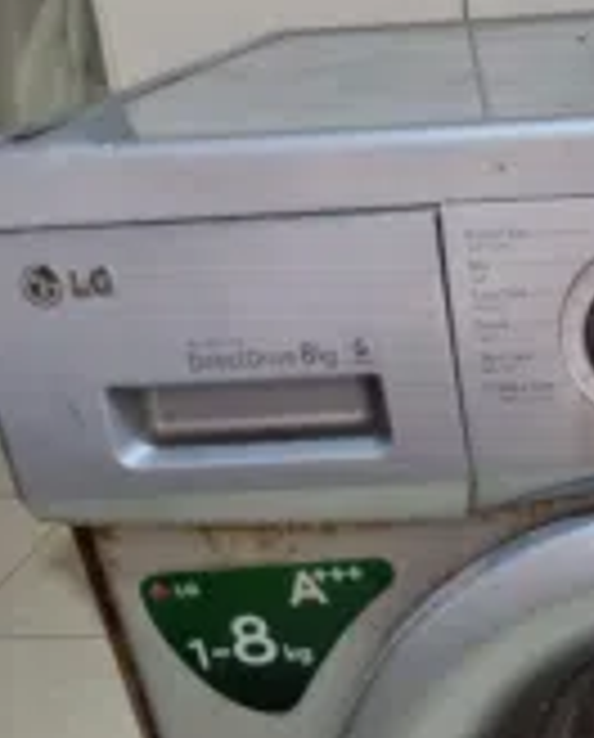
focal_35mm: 57
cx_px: 670
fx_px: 1248
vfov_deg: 30.4
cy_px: 752
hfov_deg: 24.7
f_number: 1.8
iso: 500
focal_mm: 6.7
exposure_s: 1/50
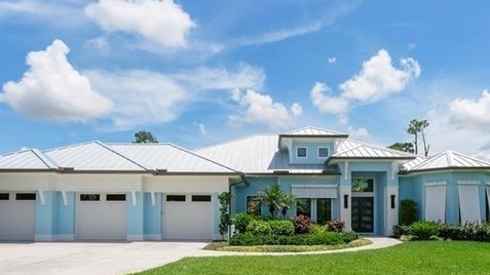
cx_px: 262
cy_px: 205
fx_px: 351
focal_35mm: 27
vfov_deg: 41.6
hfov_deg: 69.8
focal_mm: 12
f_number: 11
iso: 400
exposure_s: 1/640
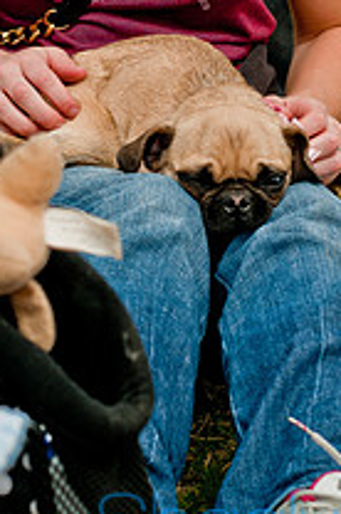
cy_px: 91
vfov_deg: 12.6
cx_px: 117
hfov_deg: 8.4
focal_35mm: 162
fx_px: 2309
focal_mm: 50
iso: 200
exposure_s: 1/1000
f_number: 5
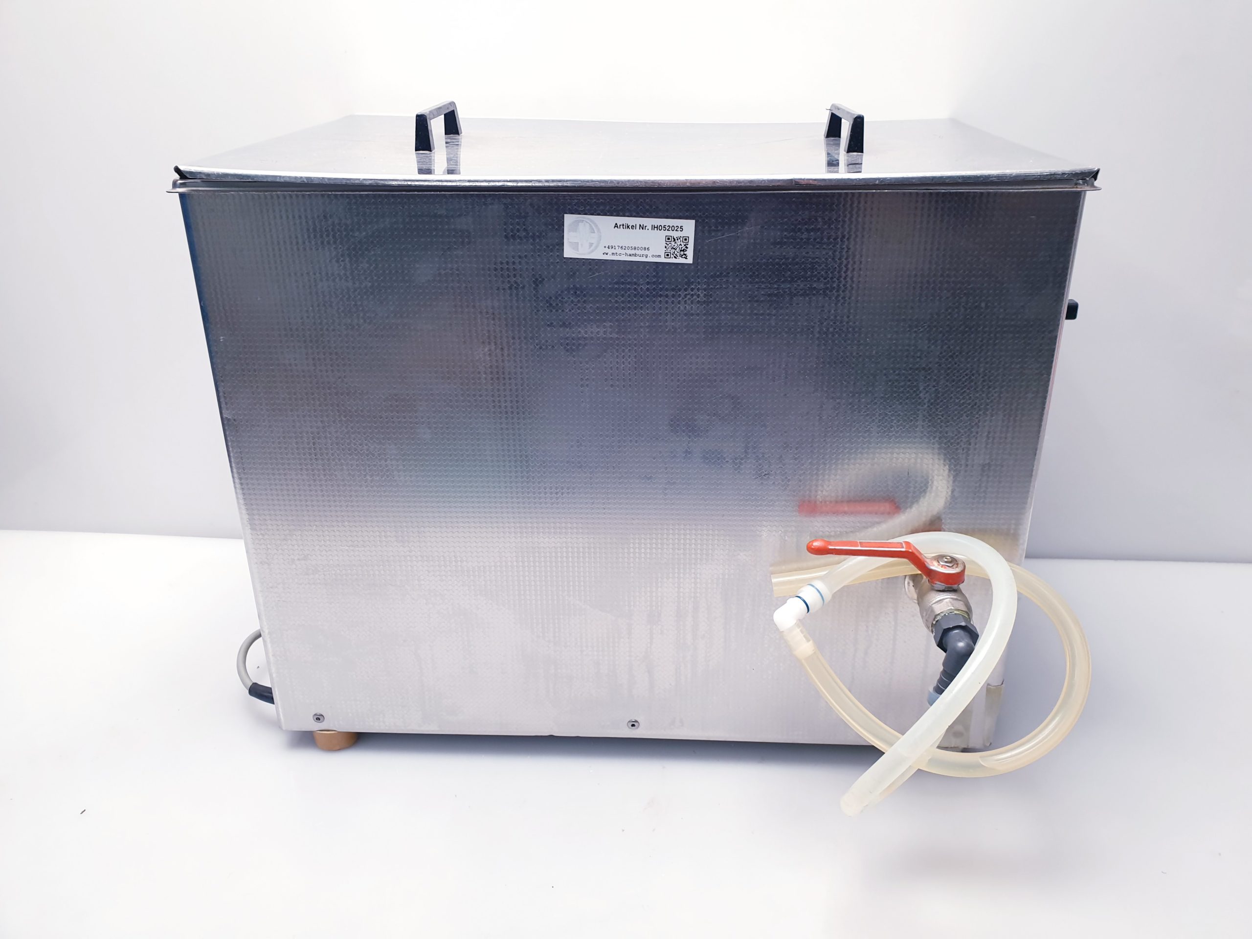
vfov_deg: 53.1
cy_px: 470
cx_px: 626
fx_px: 940
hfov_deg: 67.3
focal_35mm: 26
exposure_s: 1/50
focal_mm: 4.3
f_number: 2.4
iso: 100
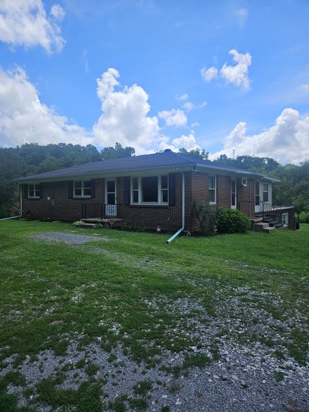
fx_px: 274
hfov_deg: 58.9
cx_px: 154
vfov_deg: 73.9
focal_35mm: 23
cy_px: 206
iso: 25
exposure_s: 1/2016
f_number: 1.8
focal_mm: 5.4
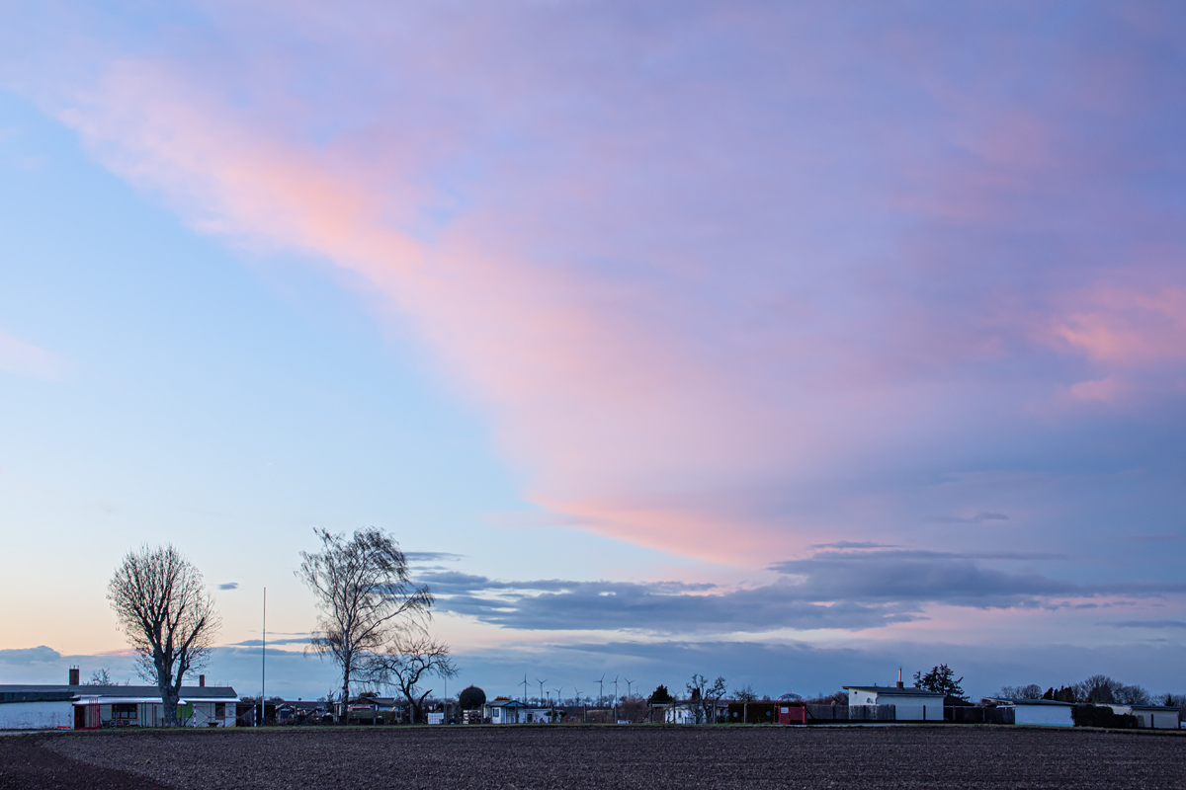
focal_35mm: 46
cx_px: 593
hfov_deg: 42.3
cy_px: 395
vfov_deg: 28.9
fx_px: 1532
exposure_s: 1/100
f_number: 7.1
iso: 200
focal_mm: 31
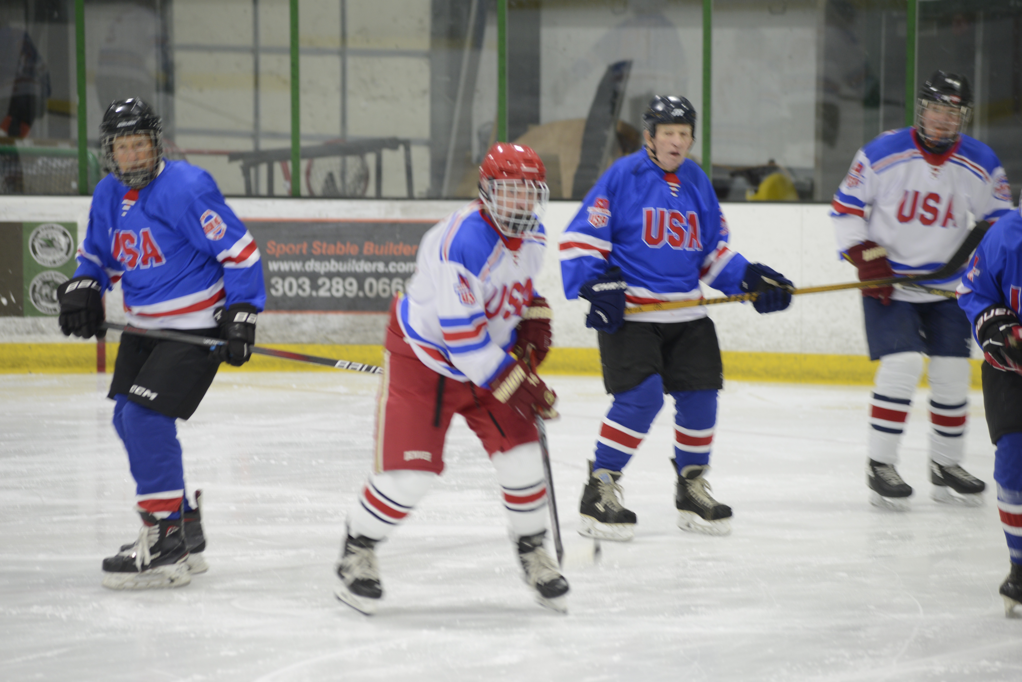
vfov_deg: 7.4
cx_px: 511
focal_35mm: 185
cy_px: 341
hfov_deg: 11.1
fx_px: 5253
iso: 640
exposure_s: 1/80
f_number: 4.5
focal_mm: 185
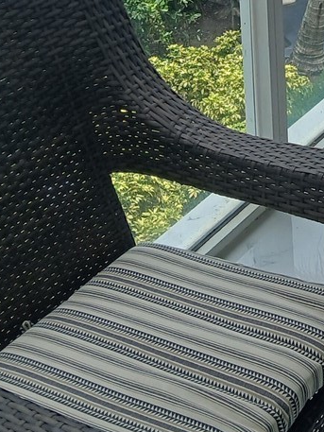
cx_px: 433
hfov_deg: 15.4
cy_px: -106
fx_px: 1135
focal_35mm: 91
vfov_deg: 20.0
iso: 20
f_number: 1.8
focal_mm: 3.98
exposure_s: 1/256
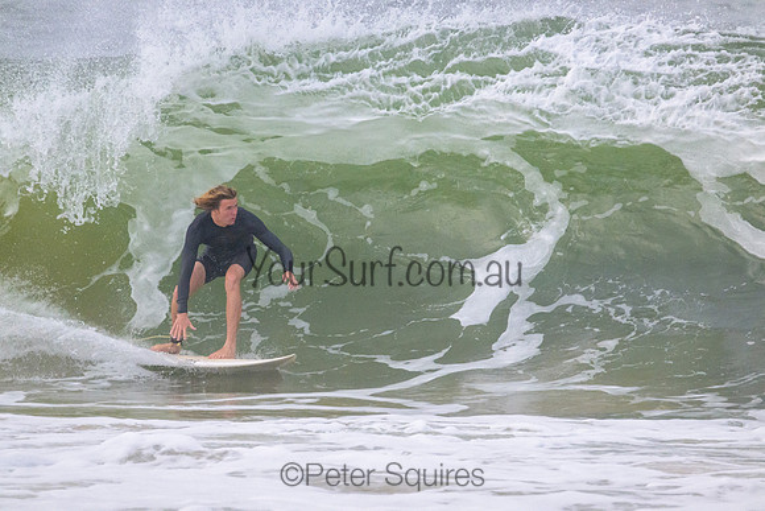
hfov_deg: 2.6
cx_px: 382
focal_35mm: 800
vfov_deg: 1.7
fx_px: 17003
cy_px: 256
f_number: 11
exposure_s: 1/3200
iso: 7200
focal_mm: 800
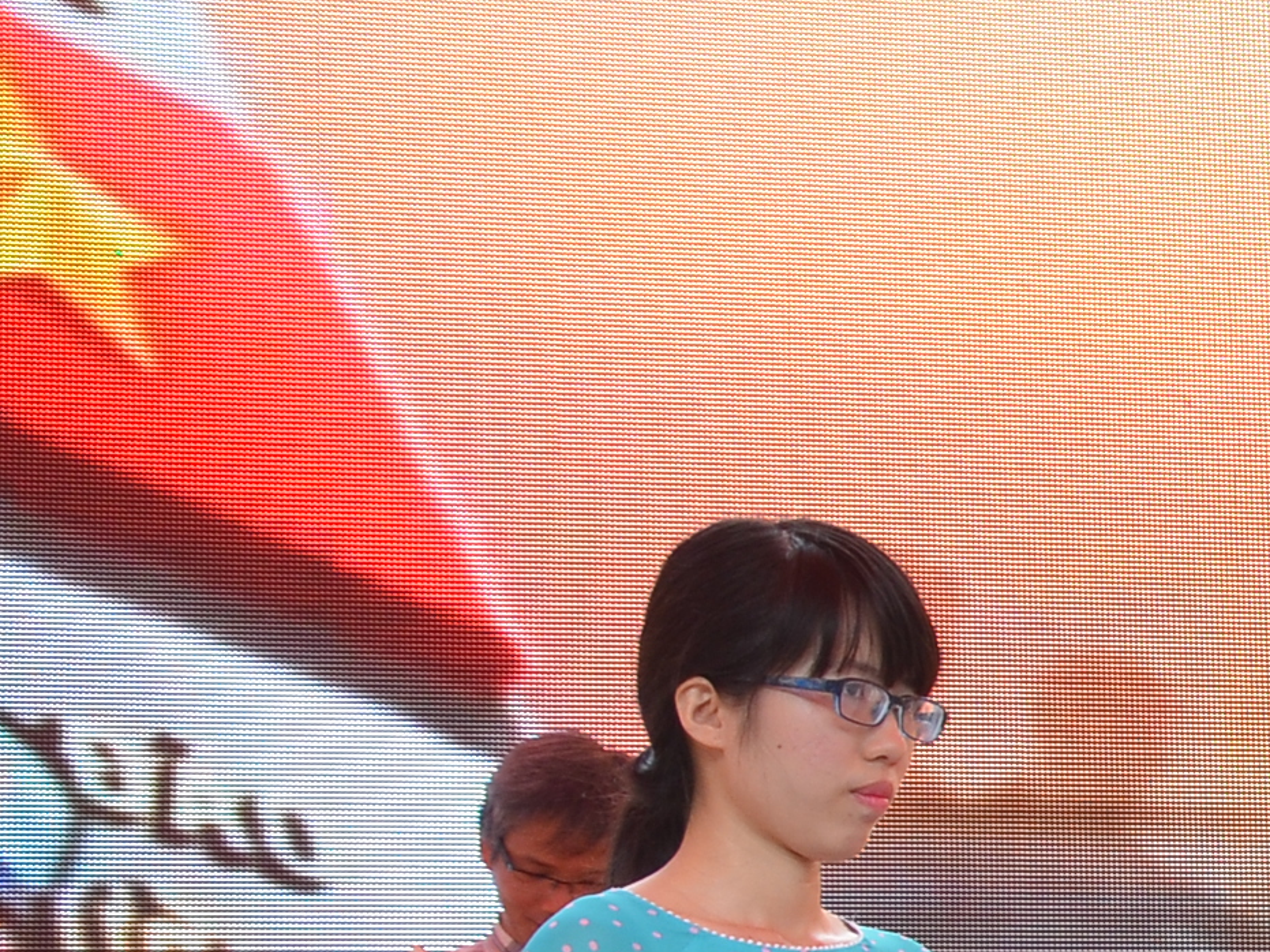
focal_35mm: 160
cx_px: 2215
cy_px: 738
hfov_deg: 11.5
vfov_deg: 9.3
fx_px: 5869
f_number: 6.3
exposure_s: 1/125
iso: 400
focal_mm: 28
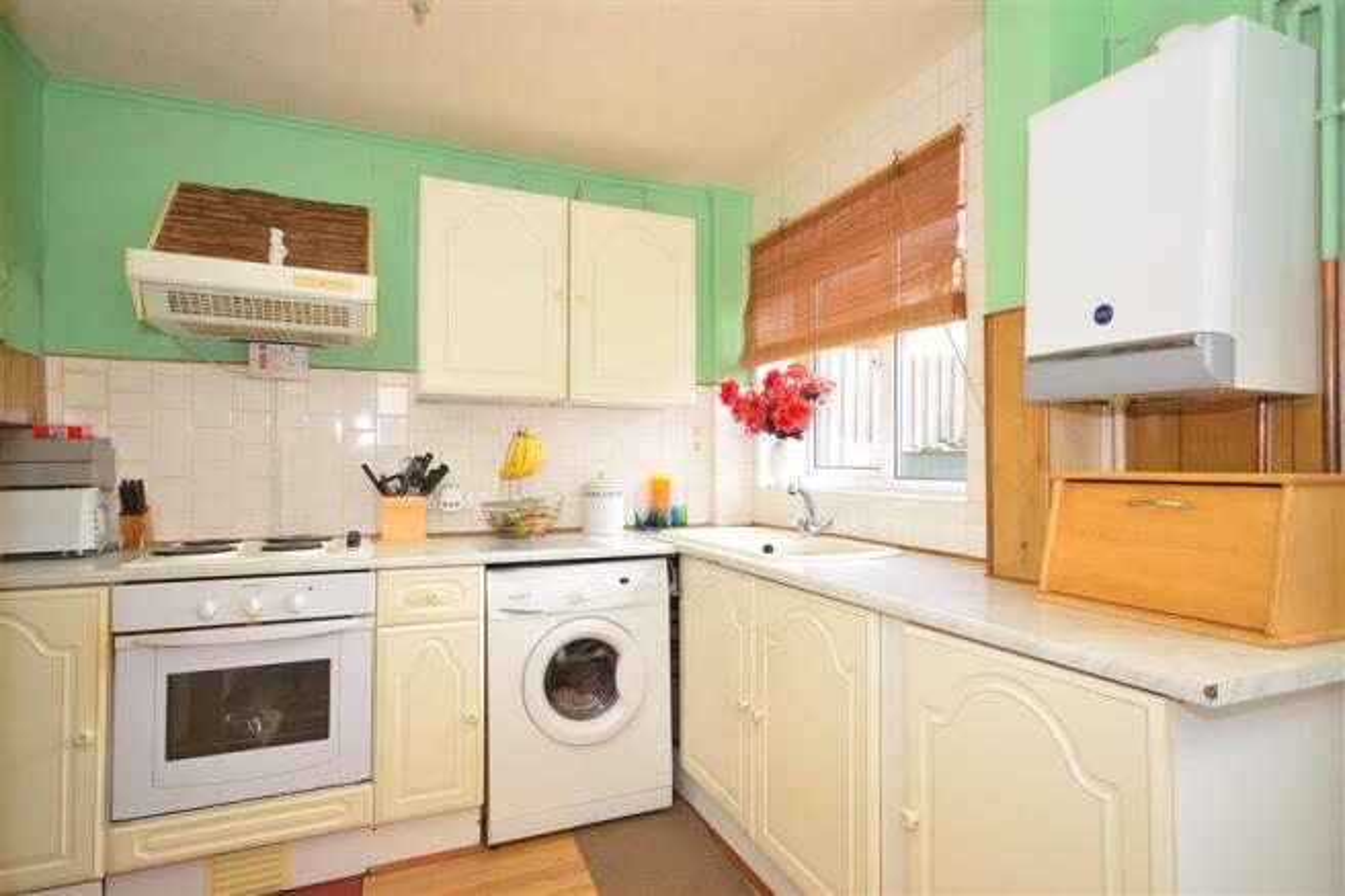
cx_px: 672
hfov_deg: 85.4
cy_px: 448
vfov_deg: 63.2
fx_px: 728
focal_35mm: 20
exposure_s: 1/25
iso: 400
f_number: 5.6
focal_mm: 13
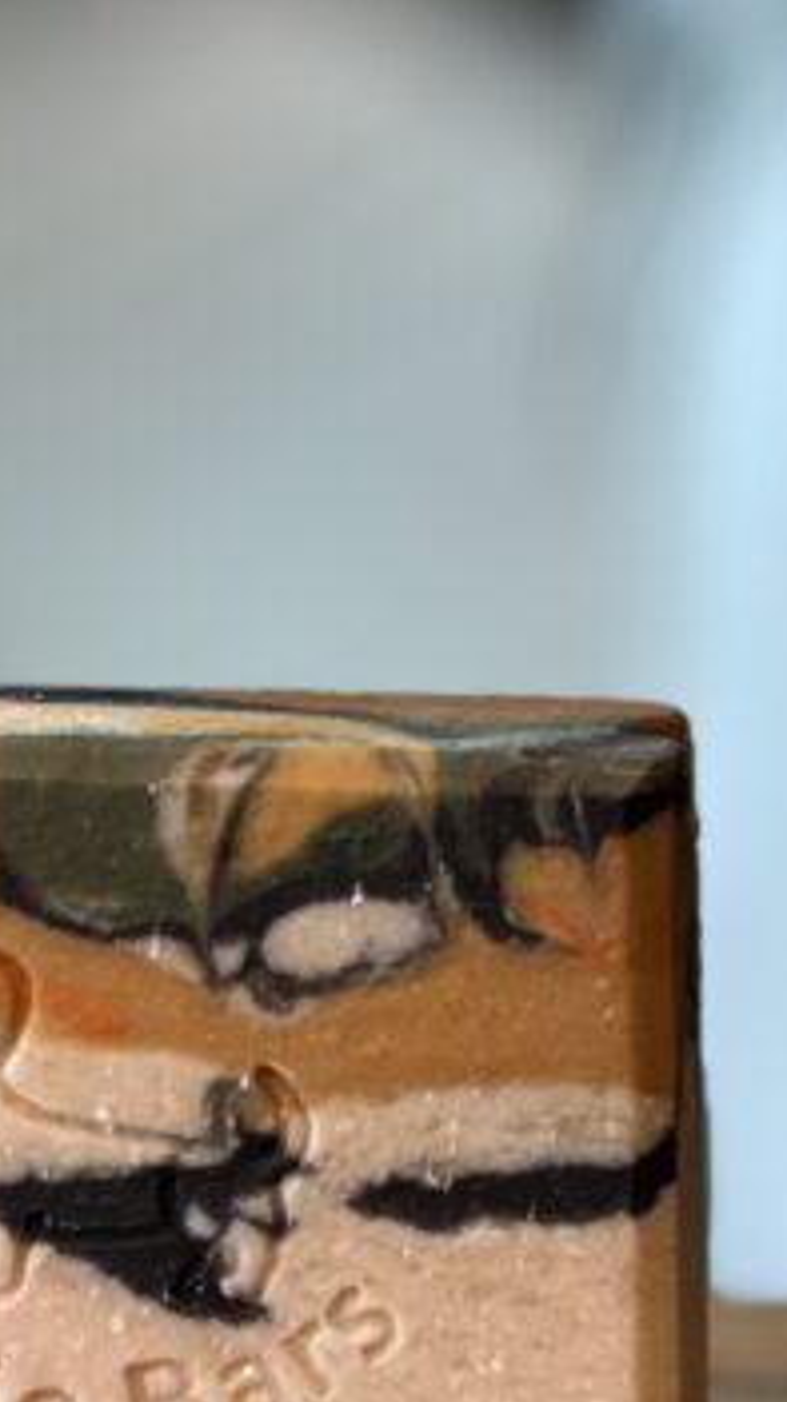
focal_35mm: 245
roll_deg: +1.5
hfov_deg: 4.9
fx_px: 9105
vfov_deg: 8.8
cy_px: 875
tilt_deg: -14.3
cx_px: 112
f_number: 2.8
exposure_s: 1/60
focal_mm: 9
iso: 160
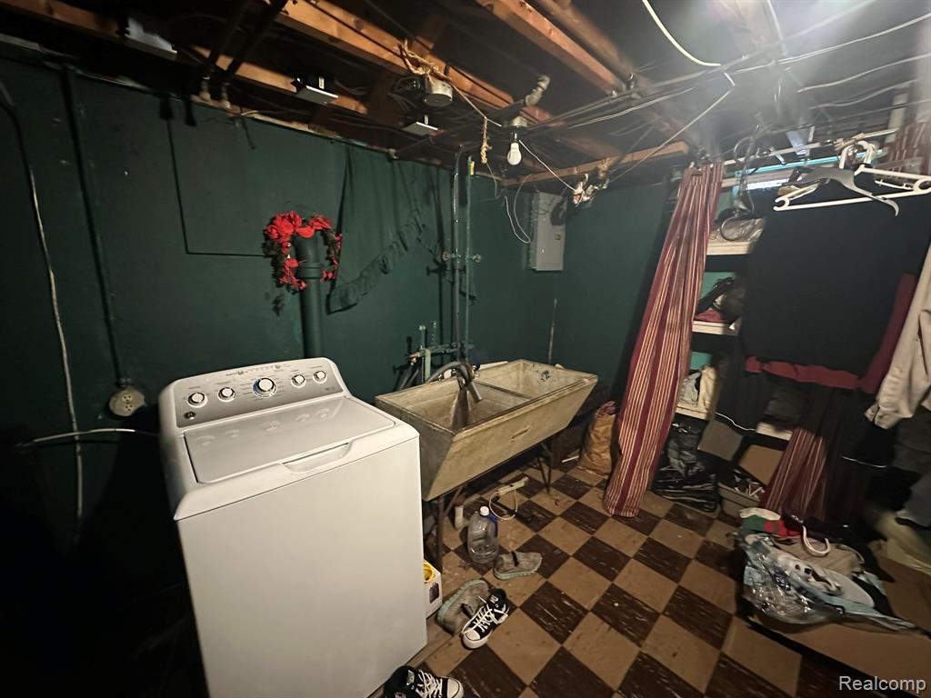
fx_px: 377
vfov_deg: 85.7
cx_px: 466
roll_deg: +0.2
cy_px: 349
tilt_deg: -11.1
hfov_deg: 102.1
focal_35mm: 14
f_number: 2.2
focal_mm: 2.22
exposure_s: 1/30
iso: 1250
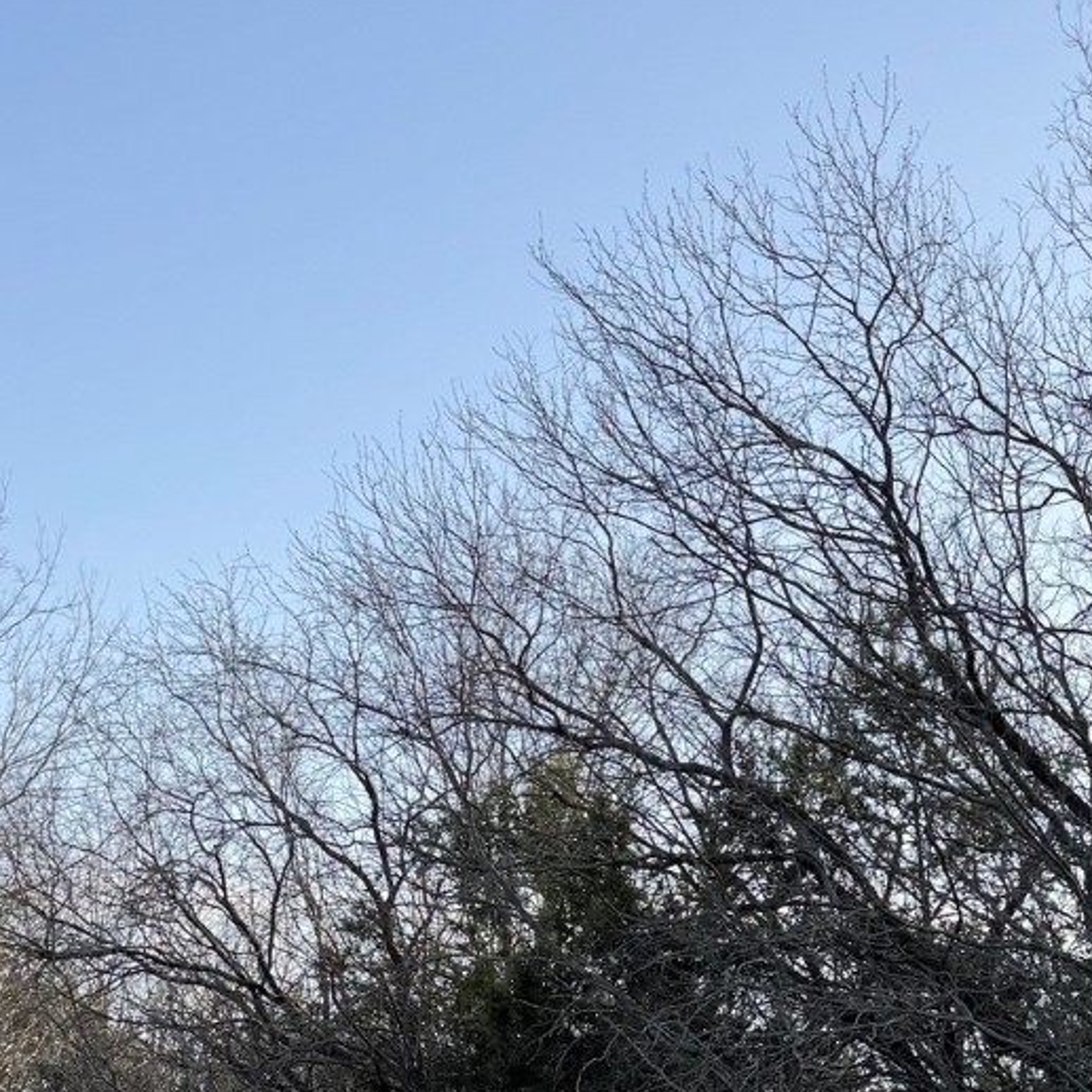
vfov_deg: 24.5
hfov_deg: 27.2
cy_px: 1339
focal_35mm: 63
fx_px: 2248
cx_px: 406
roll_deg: -4.4
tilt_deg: -0.5
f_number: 1.78
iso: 80
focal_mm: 6.76
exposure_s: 1/1311
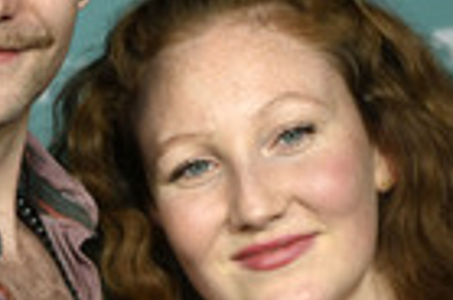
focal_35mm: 276
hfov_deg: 7.5
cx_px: 122
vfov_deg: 5.0
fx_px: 3465
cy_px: 150
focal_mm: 85
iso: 1000
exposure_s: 1/200
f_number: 6.3
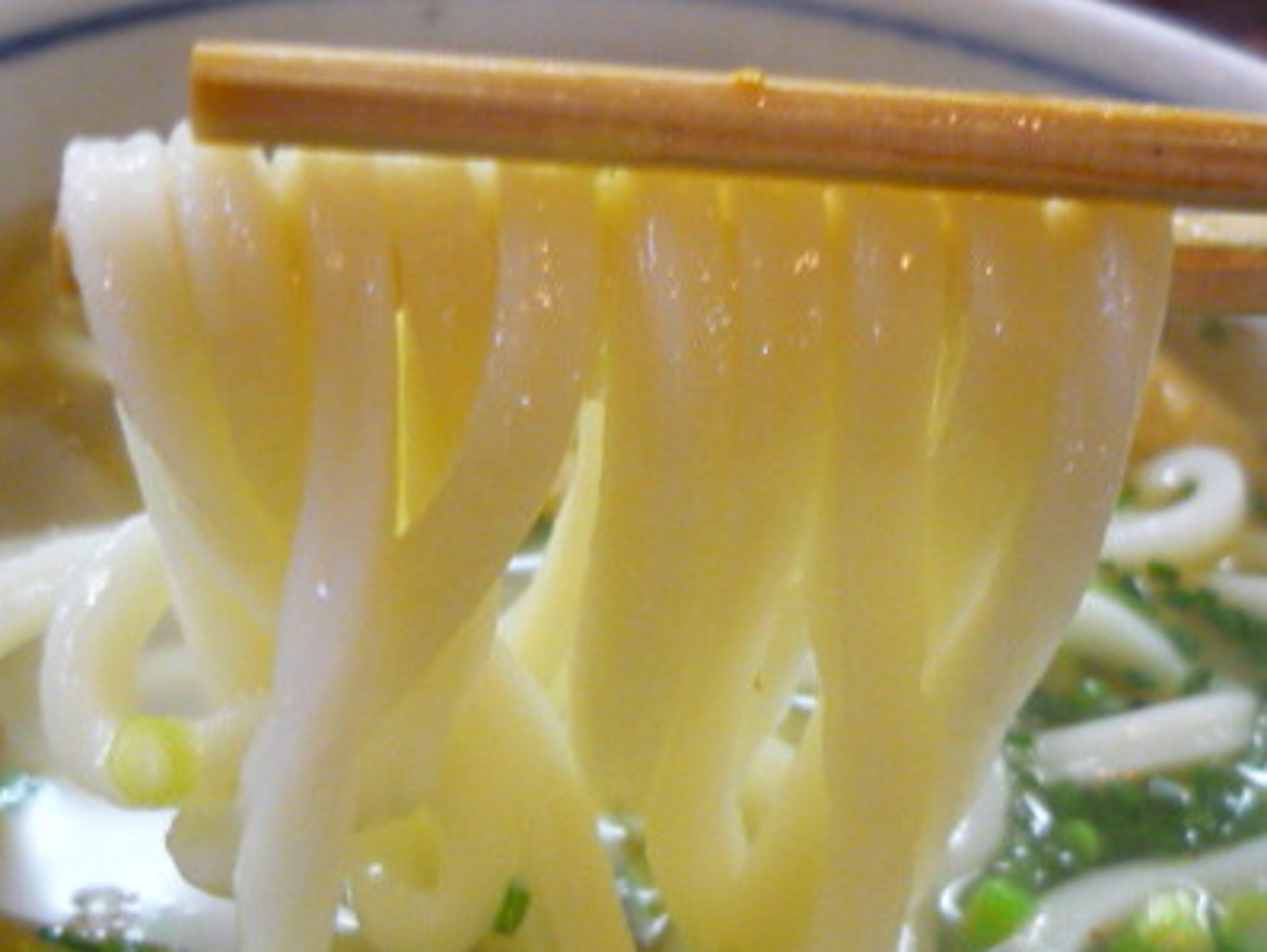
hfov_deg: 36.1
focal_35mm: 53
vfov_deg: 27.5
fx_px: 1941
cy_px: 583
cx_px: 640
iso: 400
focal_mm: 5.5
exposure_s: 1/15
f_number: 2.8
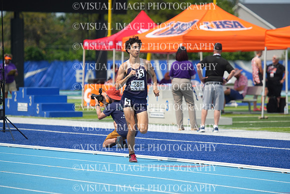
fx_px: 2095
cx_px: 145
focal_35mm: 260
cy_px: 97
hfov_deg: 7.9
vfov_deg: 5.3
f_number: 5.6
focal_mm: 260
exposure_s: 1/2000
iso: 400
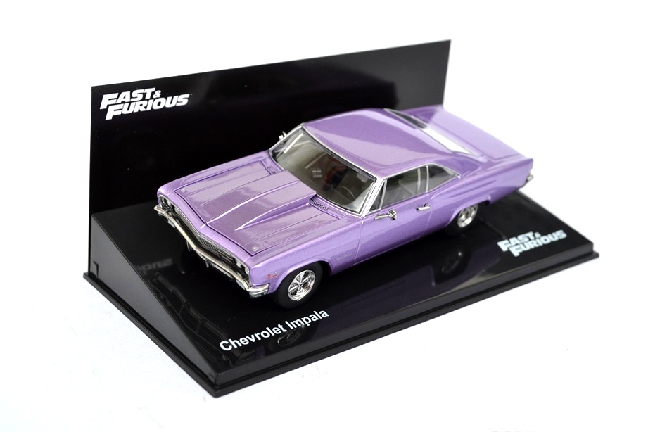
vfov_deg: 26.5
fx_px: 918
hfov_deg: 38.9
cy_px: 216
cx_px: 324
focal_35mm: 51
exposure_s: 1/60
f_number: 8
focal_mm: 34
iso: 400
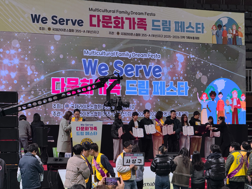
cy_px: 94
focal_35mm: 120
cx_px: 126
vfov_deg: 12.3
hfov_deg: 16.4
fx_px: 874
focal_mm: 15.66
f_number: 2.8
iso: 200
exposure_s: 1/120
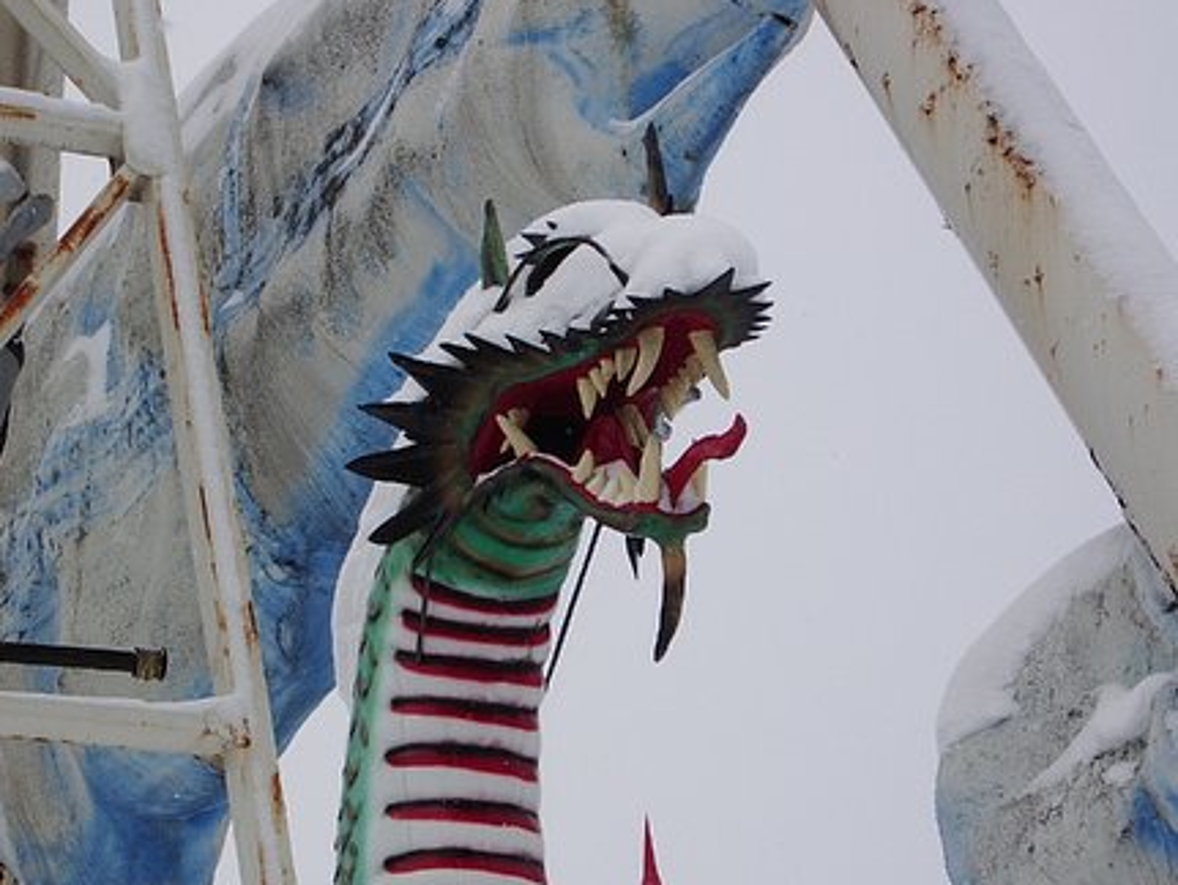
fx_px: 4325
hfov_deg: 15.5
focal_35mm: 127
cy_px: 514
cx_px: 653
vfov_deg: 11.7
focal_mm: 17.4
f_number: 7.7
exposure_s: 1/200
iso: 50
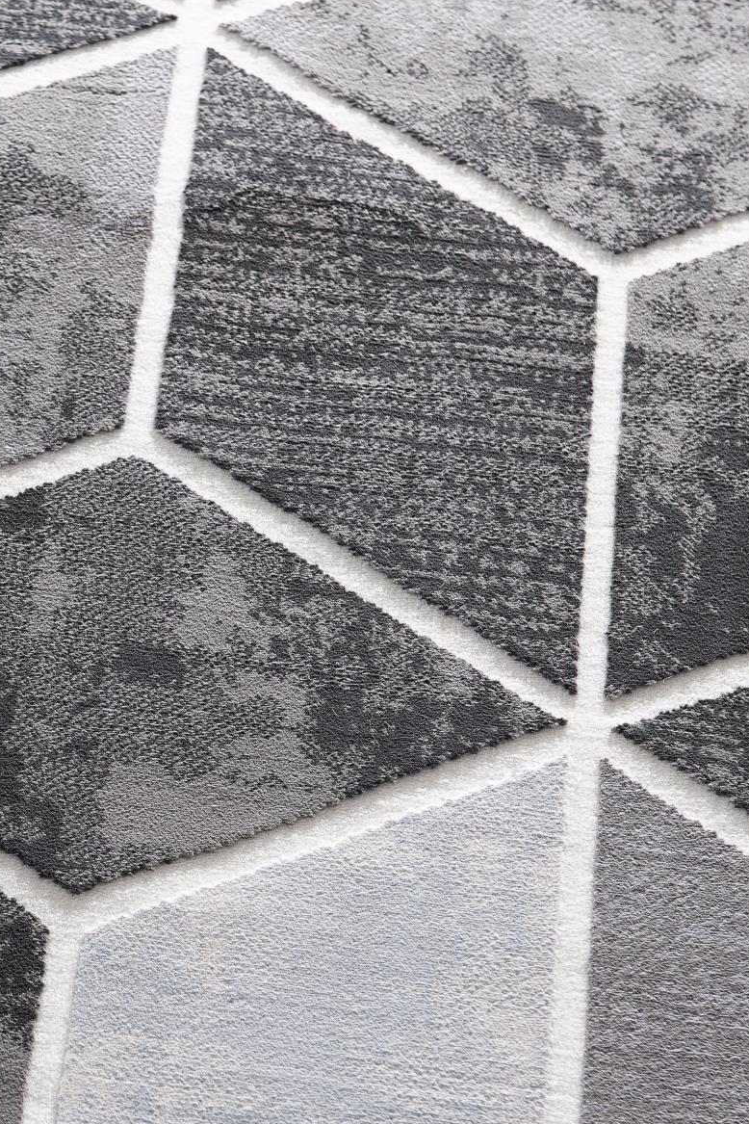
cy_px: 717
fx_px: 4681
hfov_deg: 9.0
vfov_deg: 13.7
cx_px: -129
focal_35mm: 150
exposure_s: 1/160
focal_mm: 70
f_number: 8
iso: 100
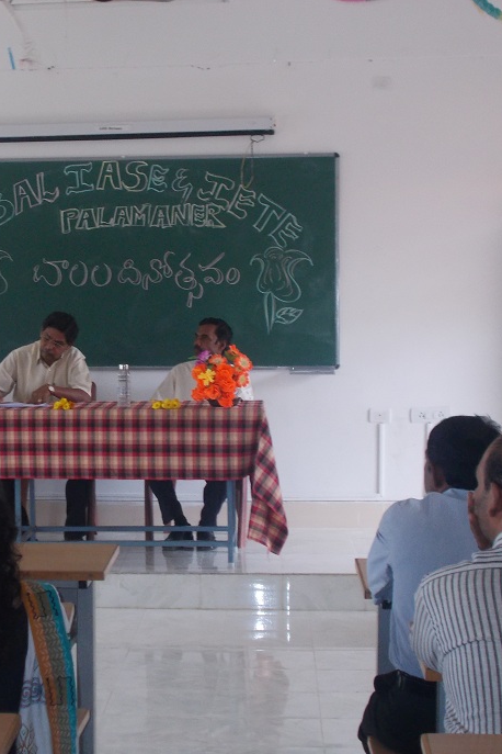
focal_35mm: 81
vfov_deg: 25.1
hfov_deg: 16.7
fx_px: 1694
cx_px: 64
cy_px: 379
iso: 250
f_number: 4.9
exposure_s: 1/40
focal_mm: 10.3
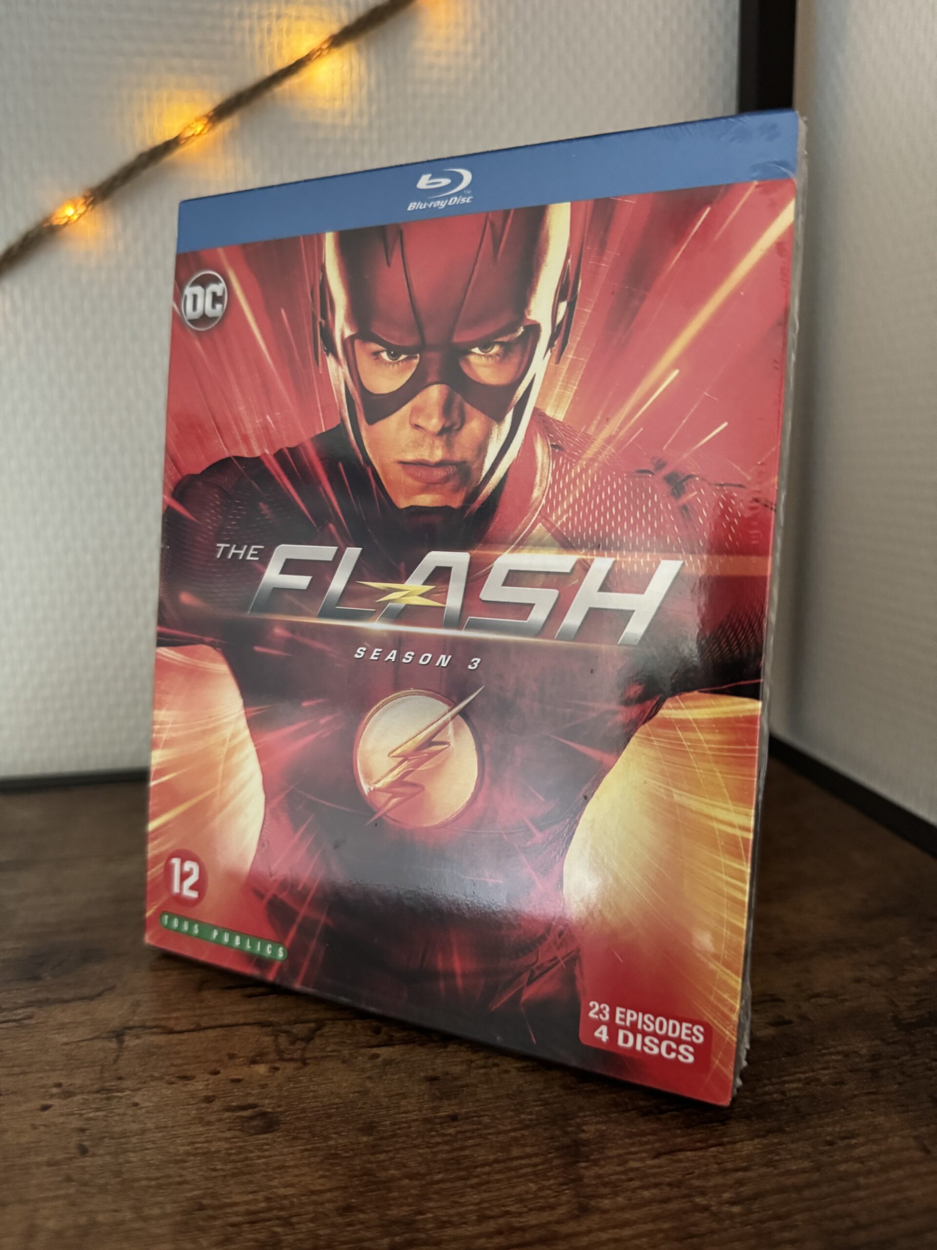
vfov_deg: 71.6
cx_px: 468
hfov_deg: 56.8
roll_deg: +0.8
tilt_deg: -9.8
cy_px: 625
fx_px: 866
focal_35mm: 24
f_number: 1.78
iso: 800
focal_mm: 6.76
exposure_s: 1/42
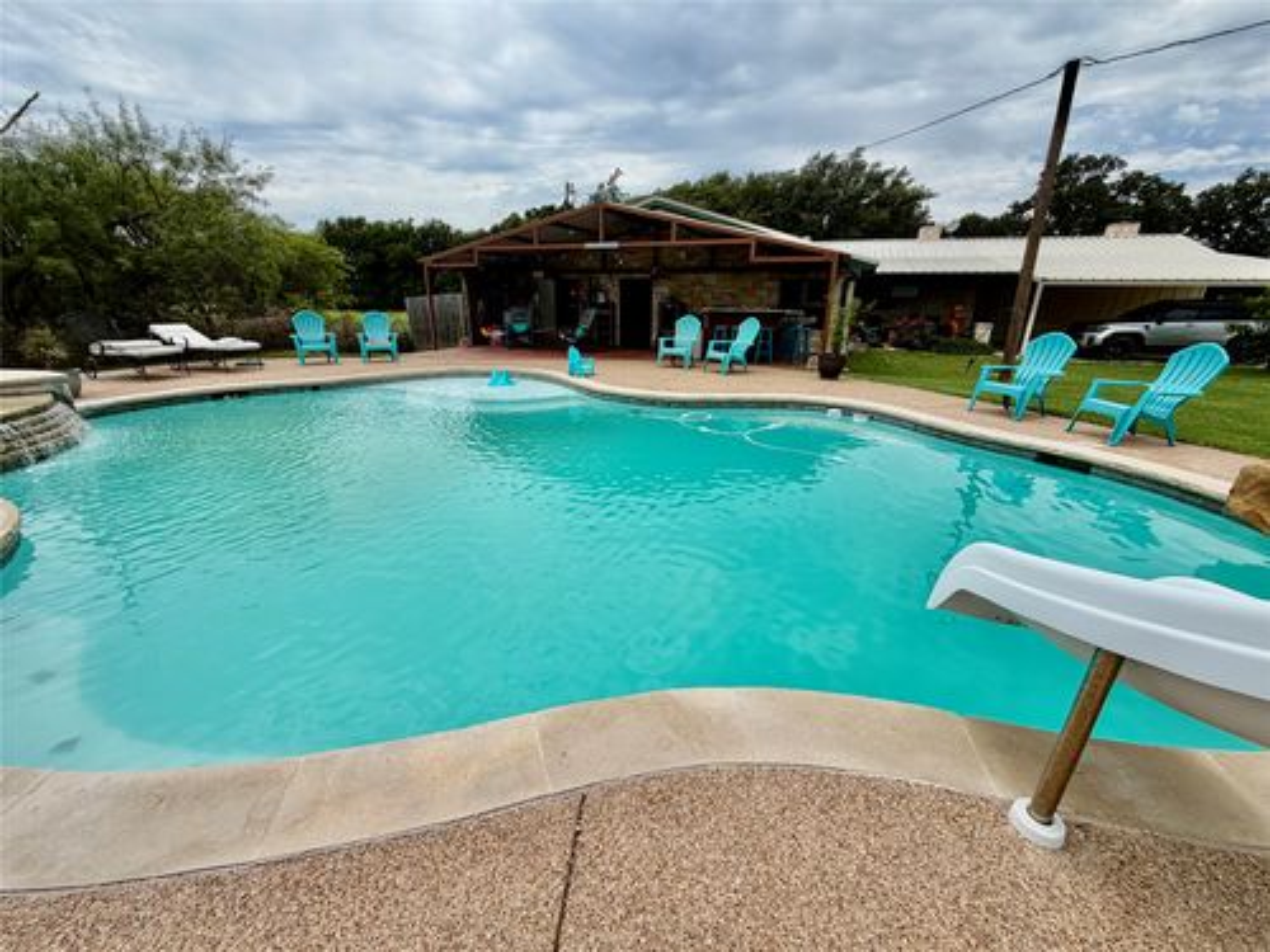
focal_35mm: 14
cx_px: 635
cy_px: 476
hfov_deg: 102.1
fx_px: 514
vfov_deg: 85.7
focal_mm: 2.22
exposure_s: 1/1235
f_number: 2.2
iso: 20
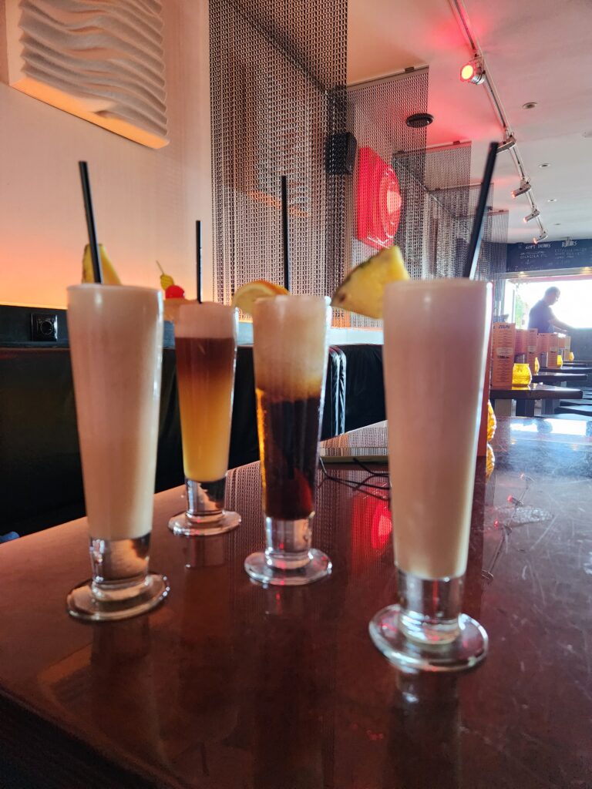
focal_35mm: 23
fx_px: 524
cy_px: 394
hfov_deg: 58.9
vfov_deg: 73.9
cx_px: 296
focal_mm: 5.4
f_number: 1.8
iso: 1000
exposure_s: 1/100
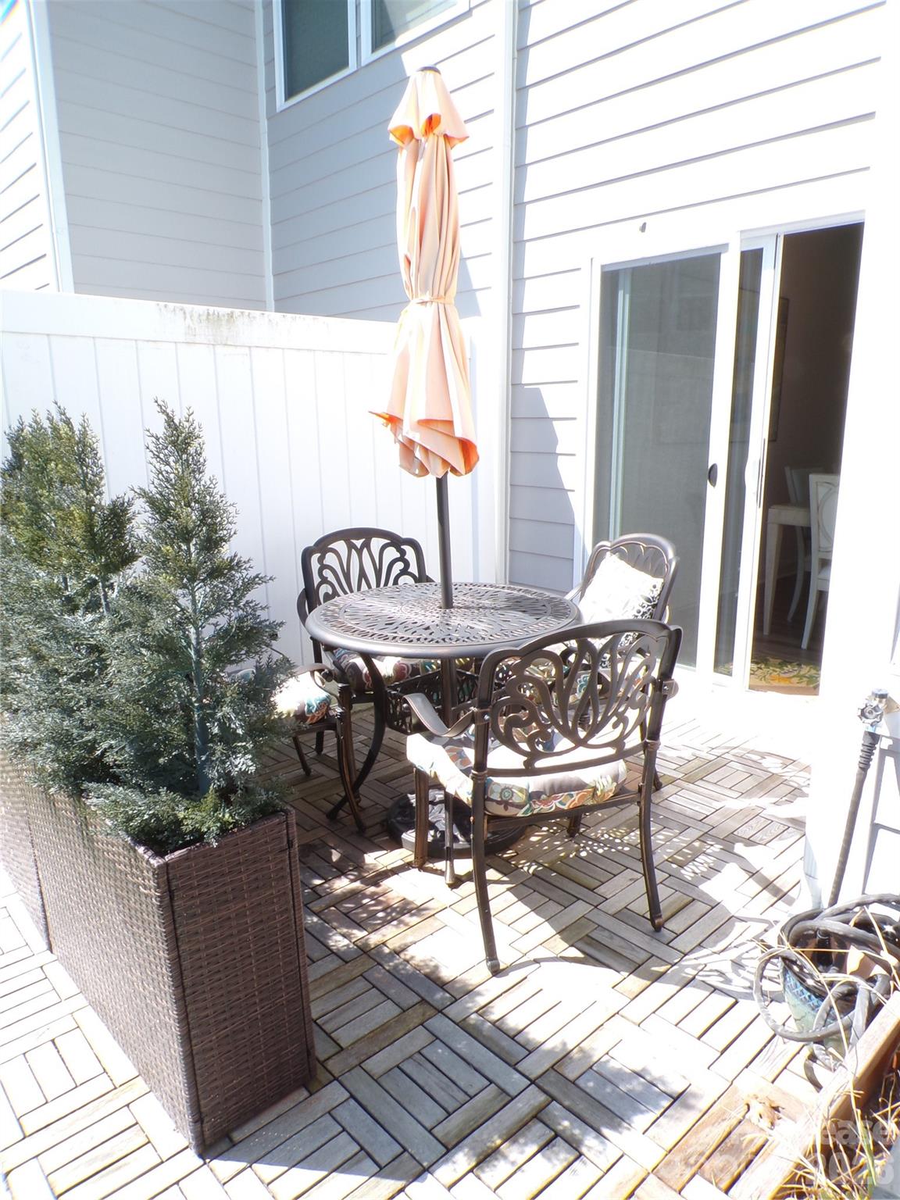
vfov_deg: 71.6
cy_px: 600
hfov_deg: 56.8
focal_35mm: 24
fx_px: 832
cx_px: 450
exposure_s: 1/60
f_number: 7.7
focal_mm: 4.3
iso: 100
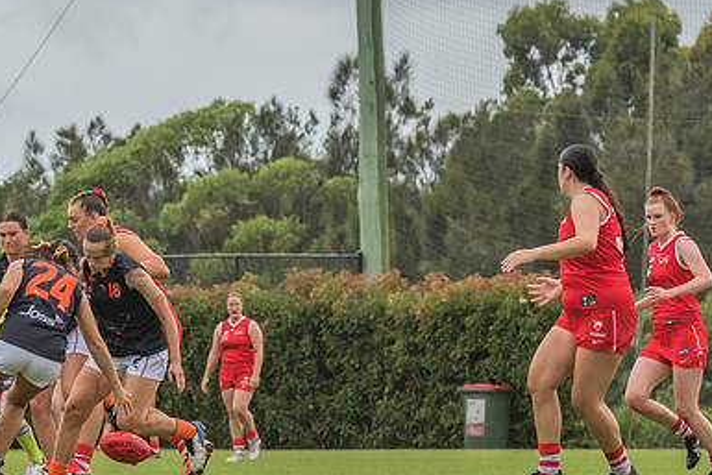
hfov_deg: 3.9
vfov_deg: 2.6
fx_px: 10466
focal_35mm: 529
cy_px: 194
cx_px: -105
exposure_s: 1/1250
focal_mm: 170
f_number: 8
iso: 800
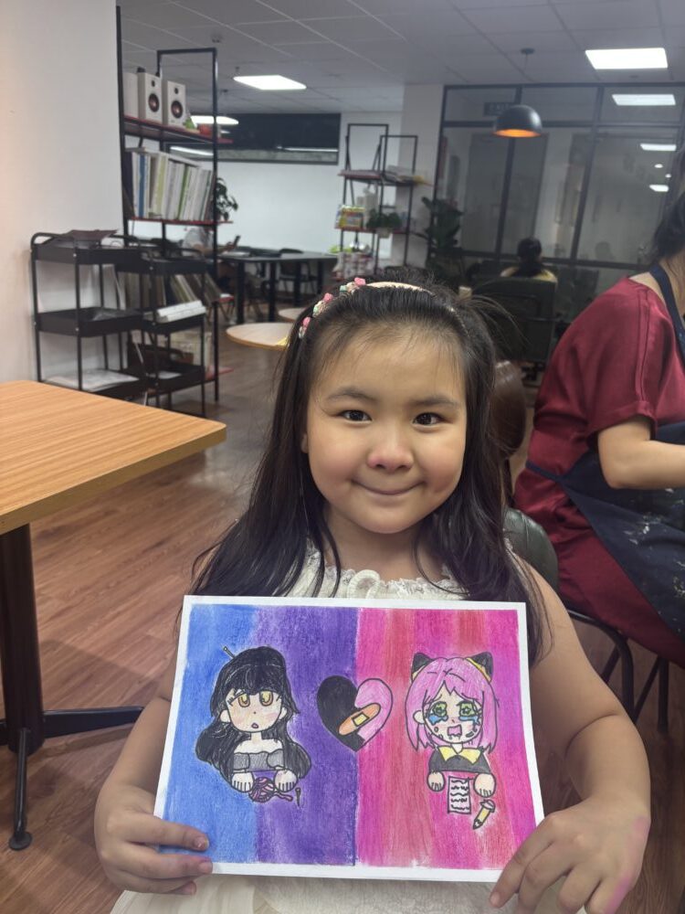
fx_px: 686
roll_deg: -4.2
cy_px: 457
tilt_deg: -18.5
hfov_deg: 53.1
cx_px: 342
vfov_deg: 67.3
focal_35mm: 26
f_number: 1.6
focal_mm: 5.96
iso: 80
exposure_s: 1/100
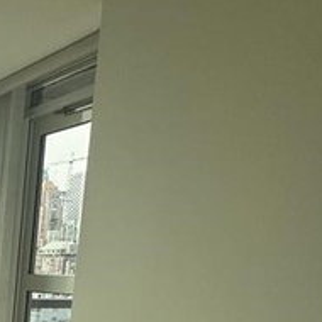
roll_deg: -0.3
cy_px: 330
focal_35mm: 52
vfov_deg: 30.2
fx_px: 547
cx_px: -319
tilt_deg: -7.0
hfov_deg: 19.3
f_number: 2.2
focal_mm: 2.22
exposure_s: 1/796
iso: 40
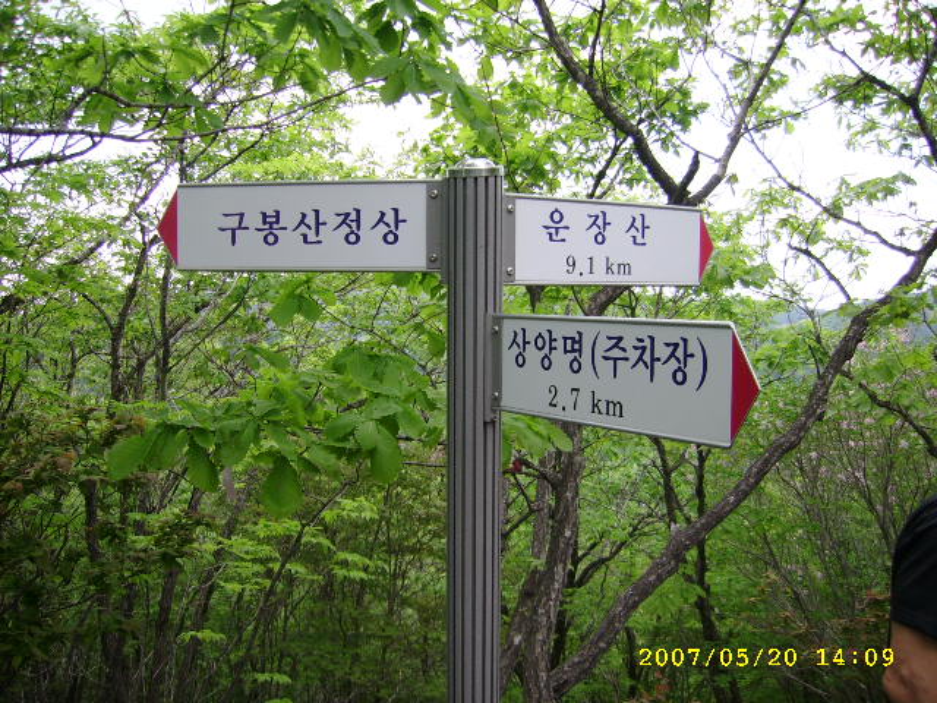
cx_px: 468
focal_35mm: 35
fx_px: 947
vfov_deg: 40.7
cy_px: 352
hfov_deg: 52.6
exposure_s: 1/250
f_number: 2.8
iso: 50
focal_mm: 5.95
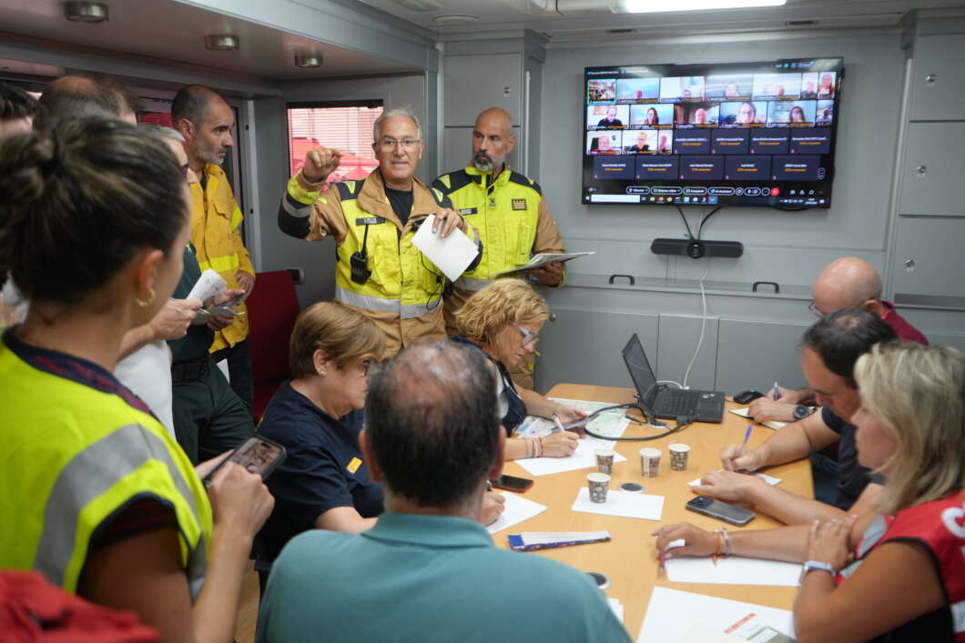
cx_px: 482
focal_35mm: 29
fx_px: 777
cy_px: 322
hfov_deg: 63.7
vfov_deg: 45.0
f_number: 4
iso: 800
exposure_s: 1/160
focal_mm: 29
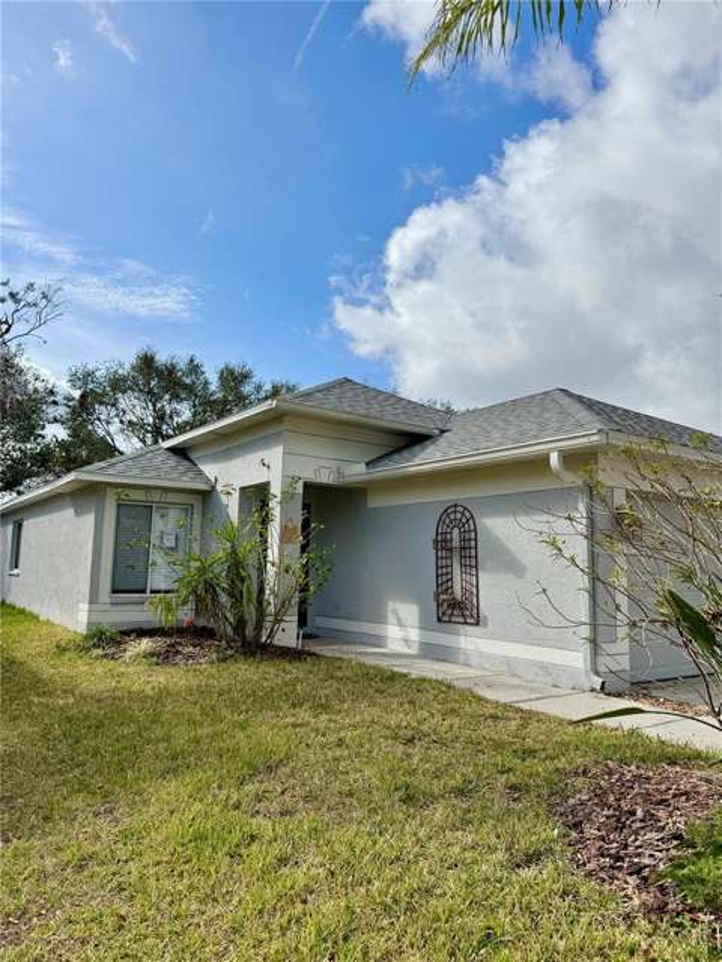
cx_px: 361
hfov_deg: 56.8
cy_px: 481
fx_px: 667
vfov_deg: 71.6
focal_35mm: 24
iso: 80
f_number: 1.78
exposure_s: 1/7092
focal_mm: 6.76
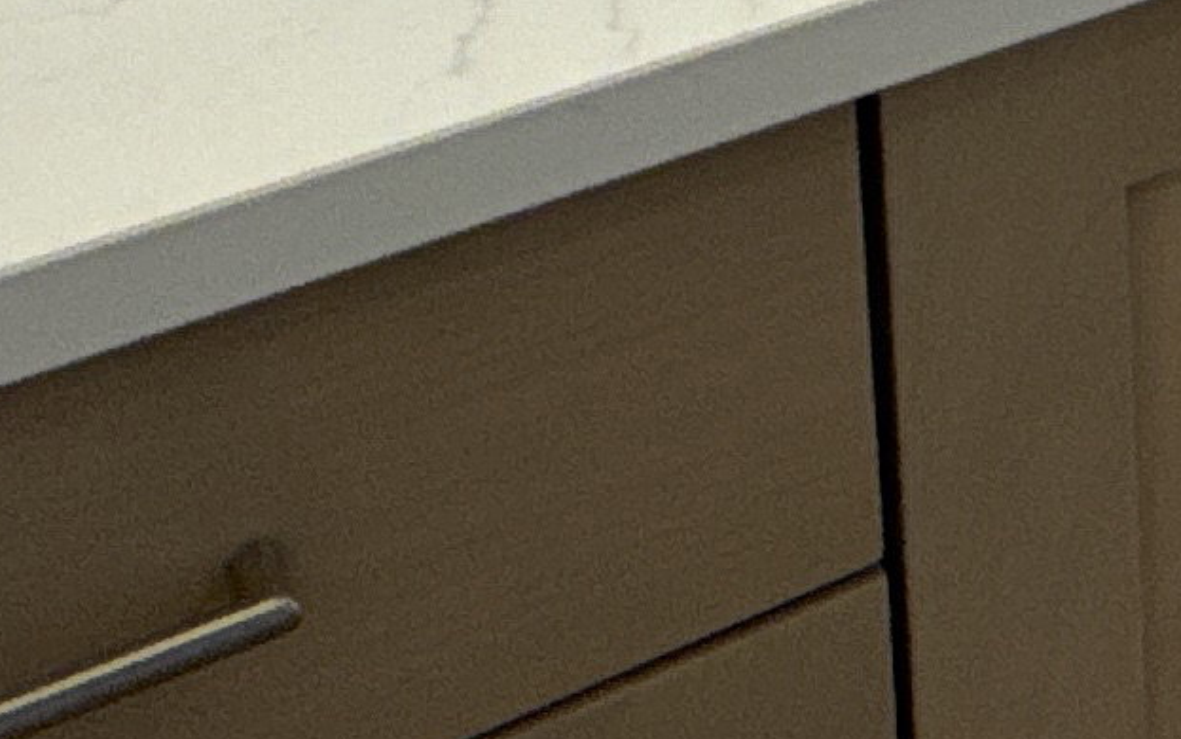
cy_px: -1145
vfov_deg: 11.0
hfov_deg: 16.4
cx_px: 2383
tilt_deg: -10.3
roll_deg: -2.2
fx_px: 3091
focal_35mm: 96
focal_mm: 2.22
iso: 100
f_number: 2.2
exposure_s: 1/120
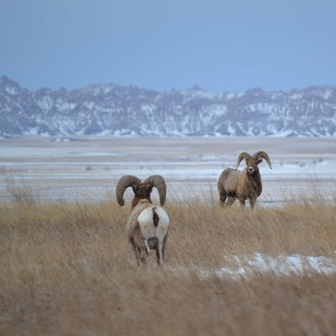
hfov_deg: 4.4
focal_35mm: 399
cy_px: 168
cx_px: 248
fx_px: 4382
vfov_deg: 4.4
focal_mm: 200
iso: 125
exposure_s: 1/500
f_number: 5.6
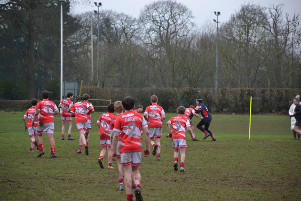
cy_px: 100
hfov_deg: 9.8
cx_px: 150
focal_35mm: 210
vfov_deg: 6.5
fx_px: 1756
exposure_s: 1/500
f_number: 5.6
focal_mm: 140
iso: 560
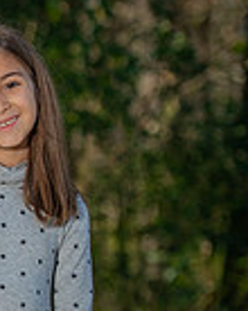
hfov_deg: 3.9
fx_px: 3559
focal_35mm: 387
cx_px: -298
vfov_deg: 5.0
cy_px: 187
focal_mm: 98
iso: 50
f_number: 3.5
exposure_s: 1/250
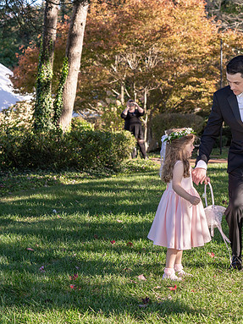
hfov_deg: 14.3
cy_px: 161
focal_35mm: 102
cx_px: 233
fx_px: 955
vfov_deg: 19.3
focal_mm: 70
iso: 100
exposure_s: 1/320
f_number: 5.6
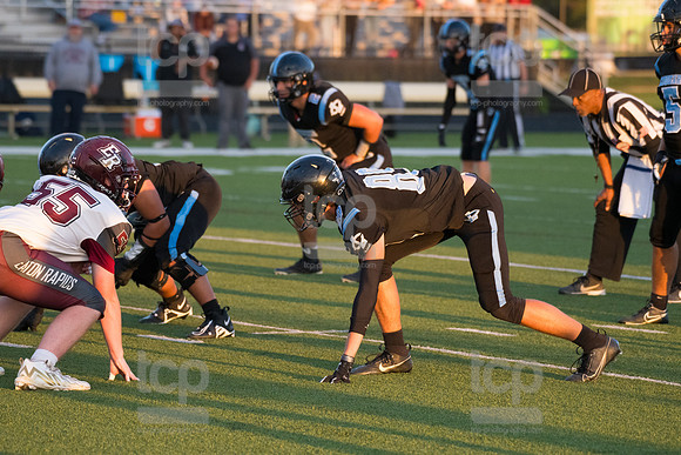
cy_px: 228
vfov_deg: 5.7
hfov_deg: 8.6
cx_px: 340
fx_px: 4541
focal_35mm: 240
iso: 4000
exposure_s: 1/2000
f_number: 5.6
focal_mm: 240
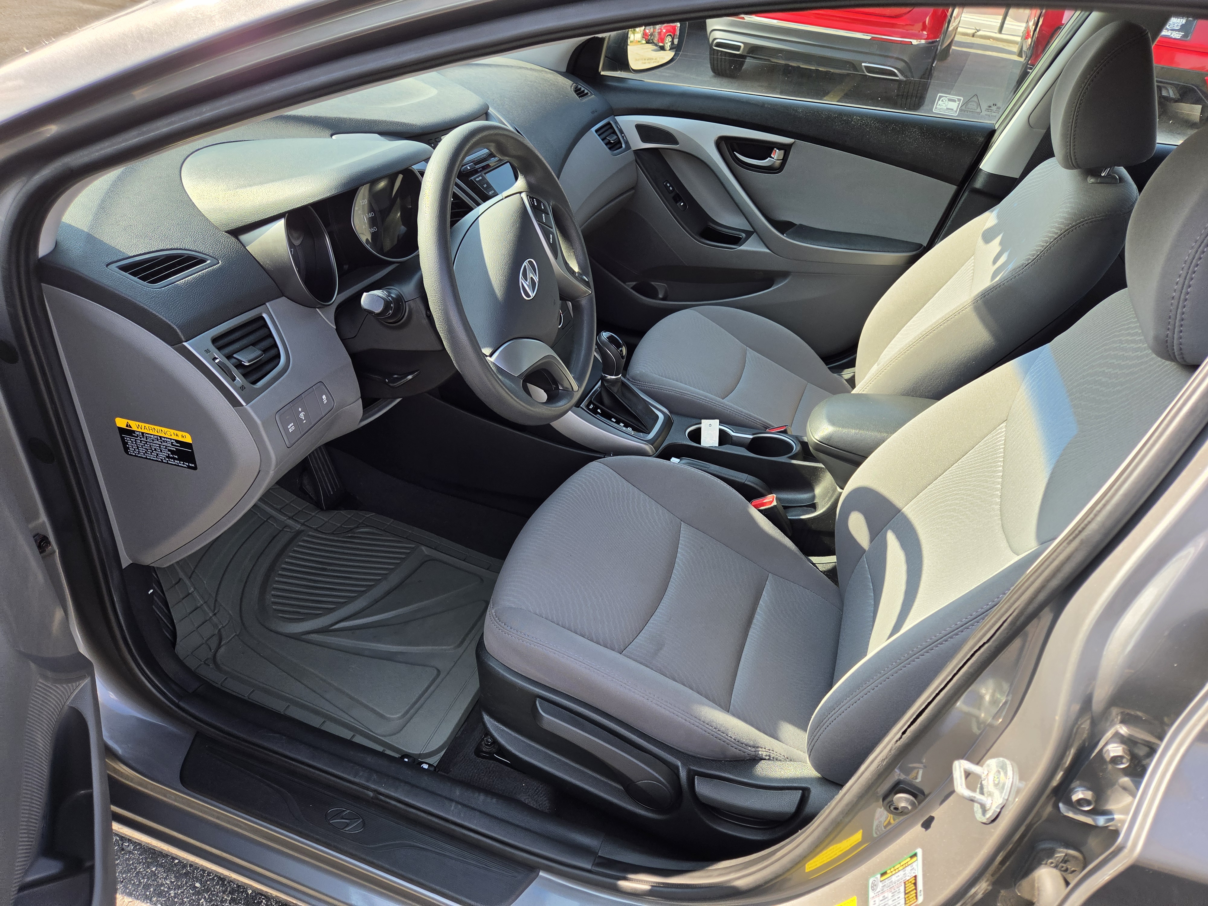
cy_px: 453
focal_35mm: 23
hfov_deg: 73.9
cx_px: 604
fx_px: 803
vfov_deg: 58.9
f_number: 1.8
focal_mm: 5.4
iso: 80
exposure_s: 1/836
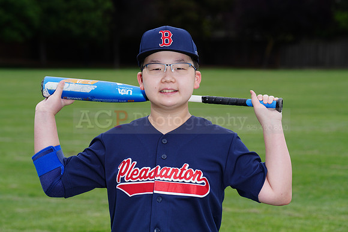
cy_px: 116
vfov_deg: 8.2
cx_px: 174
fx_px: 1624
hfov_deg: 12.2
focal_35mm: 168
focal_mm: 168
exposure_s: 1/250
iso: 200
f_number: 9
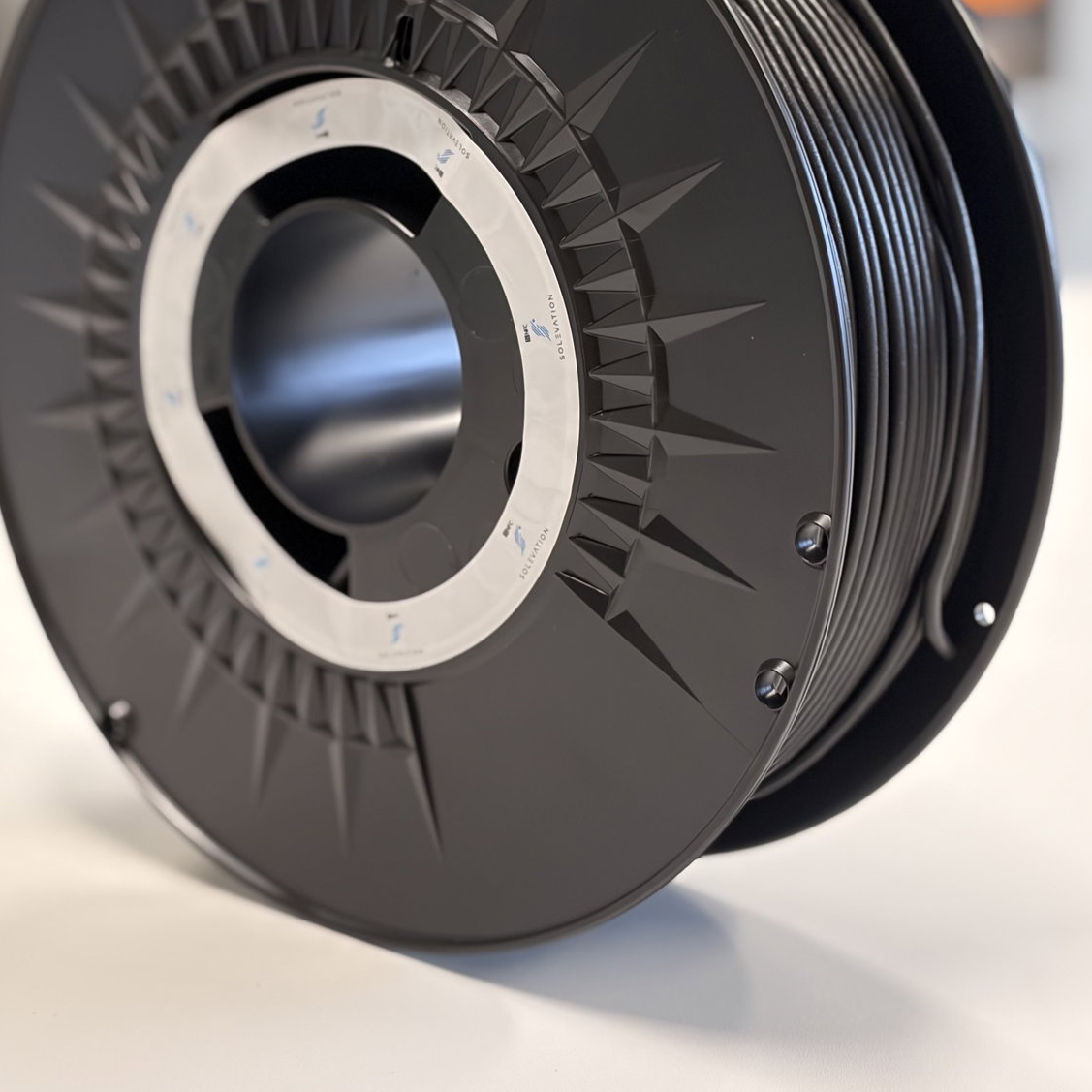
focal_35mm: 87
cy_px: 265
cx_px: 483
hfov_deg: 19.9
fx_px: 3105
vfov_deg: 19.8
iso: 64
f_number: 1.6
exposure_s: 1/50
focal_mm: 5.96
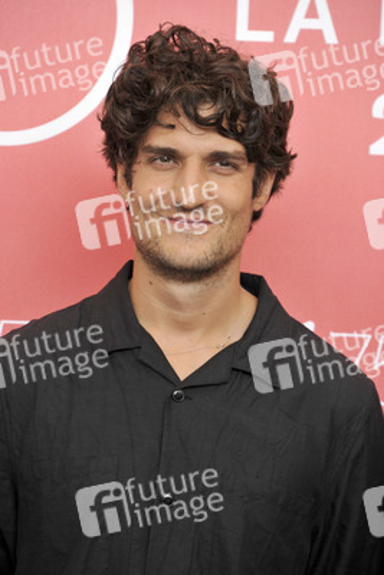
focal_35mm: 300
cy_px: 288
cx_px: 192
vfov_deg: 6.9
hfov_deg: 4.6
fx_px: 4795
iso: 1000
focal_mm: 300
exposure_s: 1/250
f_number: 8
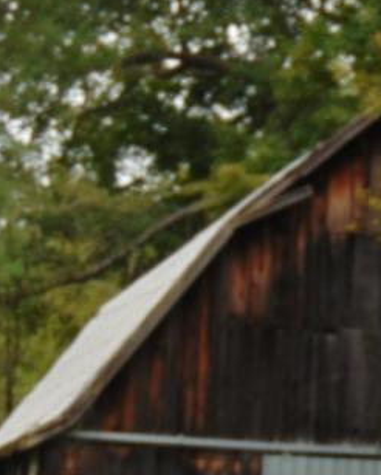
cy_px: 280
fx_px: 3253
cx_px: 542
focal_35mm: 231
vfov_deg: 8.4
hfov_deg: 6.6
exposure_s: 1/60
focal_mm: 12.8
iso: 80
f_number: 3.7
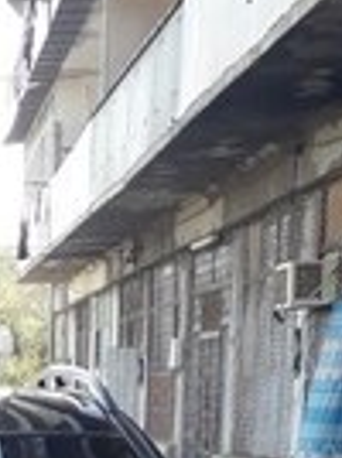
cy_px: 824
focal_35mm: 100
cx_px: -89
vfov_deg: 16.5
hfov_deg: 14.2
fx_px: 1322
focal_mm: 3.6
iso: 40
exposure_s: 1/320
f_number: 1.9
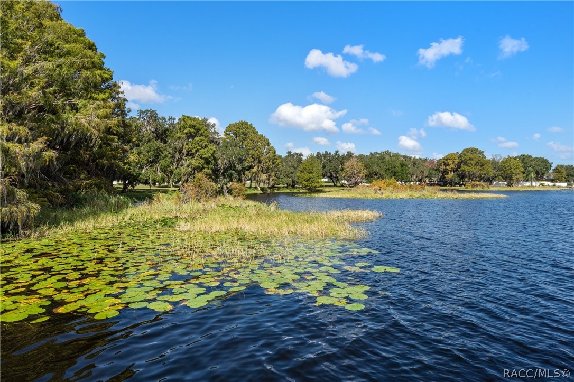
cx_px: 287
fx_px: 351
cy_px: 191
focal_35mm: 22
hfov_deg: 78.6
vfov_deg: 57.2
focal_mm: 22
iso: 400
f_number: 8
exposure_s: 1/1600
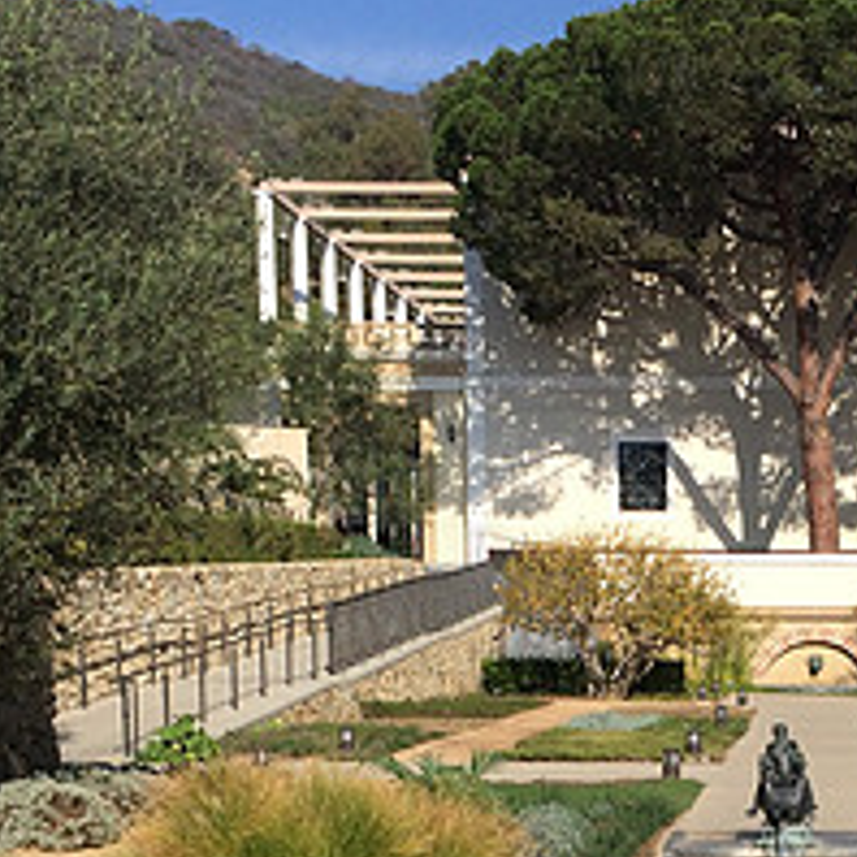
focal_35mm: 75
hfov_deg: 22.4
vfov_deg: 22.2
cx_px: 788
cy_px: 855
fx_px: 2101
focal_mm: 4.15
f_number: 2.2
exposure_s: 1/2933
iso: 32
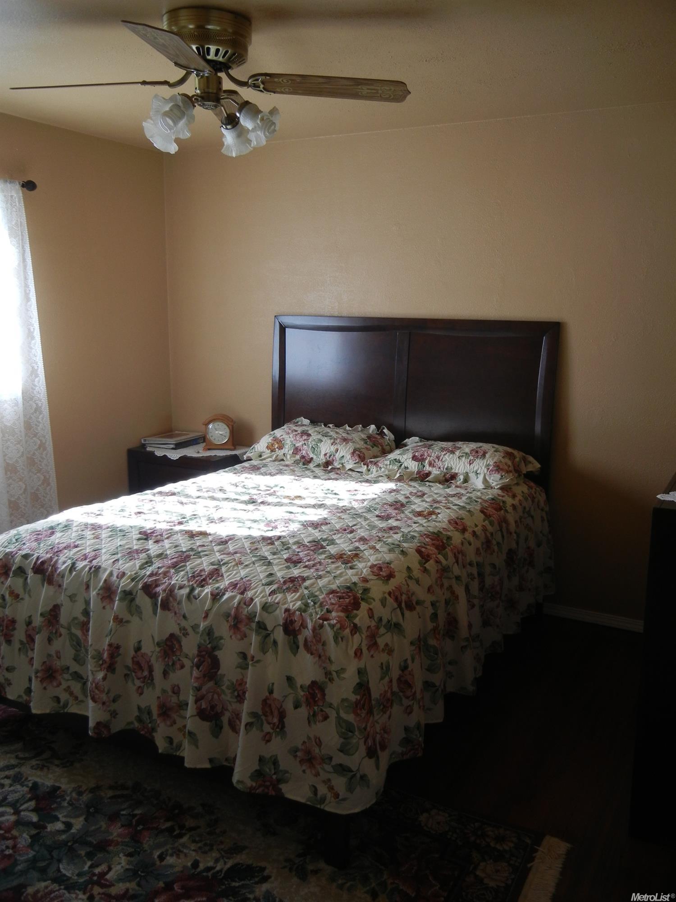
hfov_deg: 46.8
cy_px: 451
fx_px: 781
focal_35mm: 30
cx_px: 338
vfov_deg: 60.0
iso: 160
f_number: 3.5
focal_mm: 5.4
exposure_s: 1/87
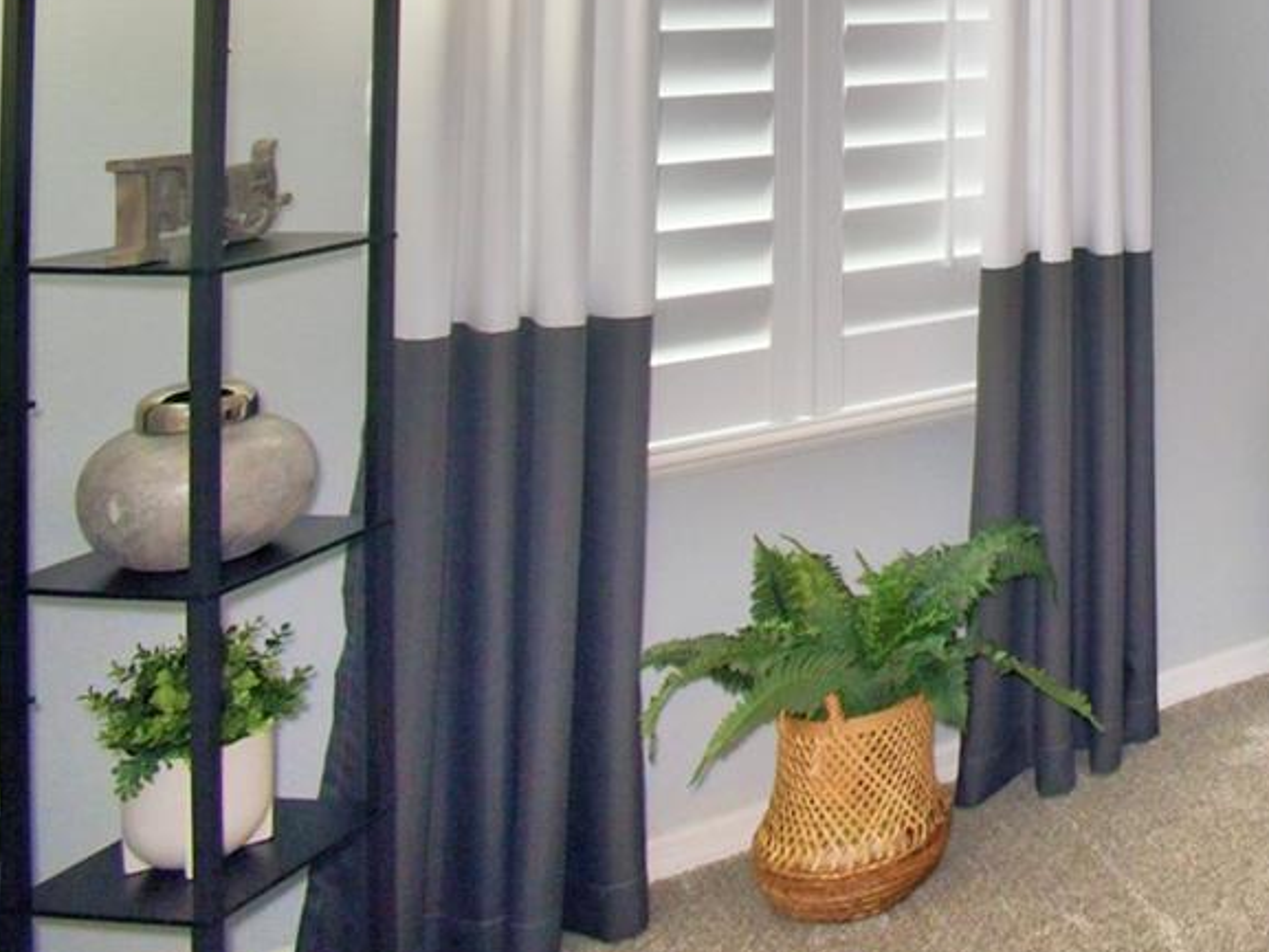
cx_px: 1584
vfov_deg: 31.8
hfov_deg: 35.1
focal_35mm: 40
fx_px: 1467
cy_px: -95
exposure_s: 1/30
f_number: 4.5
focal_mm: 10
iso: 280
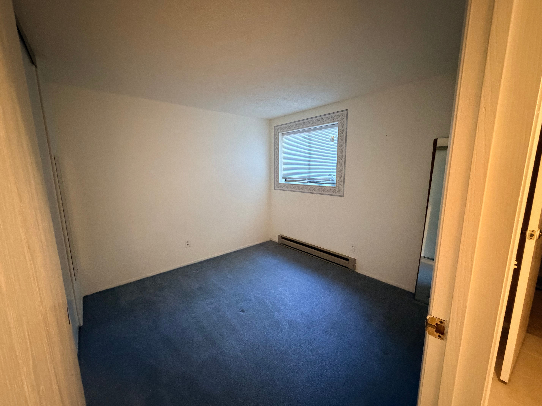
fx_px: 219
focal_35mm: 14
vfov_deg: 85.7
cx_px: 271
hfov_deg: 102.1
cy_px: 203
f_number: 2.2
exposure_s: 1/40
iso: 1000
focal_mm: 2.22
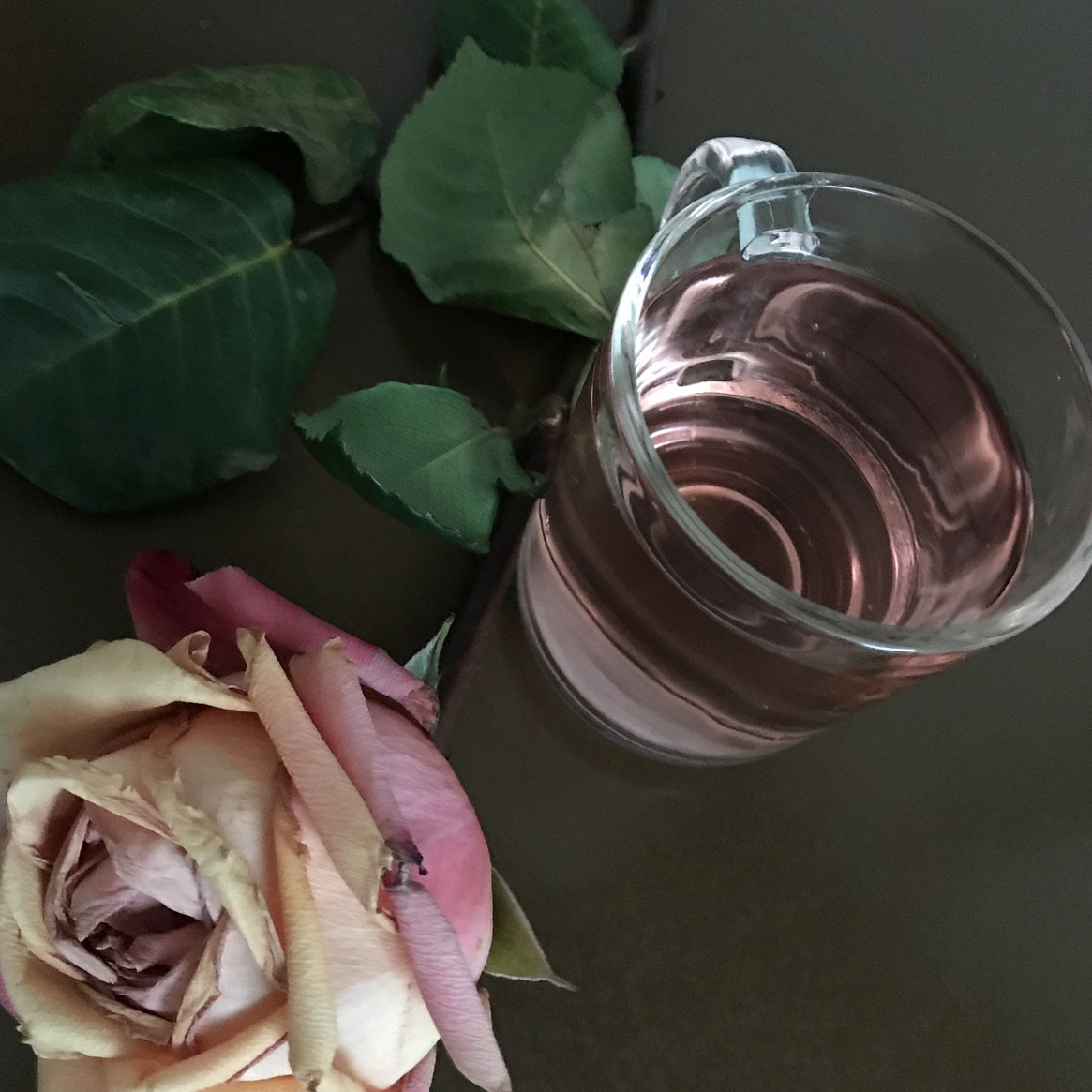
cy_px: 565
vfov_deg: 48.4
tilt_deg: -63.1
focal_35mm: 34
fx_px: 1213
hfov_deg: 48.4
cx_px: 540
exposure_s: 1/4
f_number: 1.8
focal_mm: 3.99
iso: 100
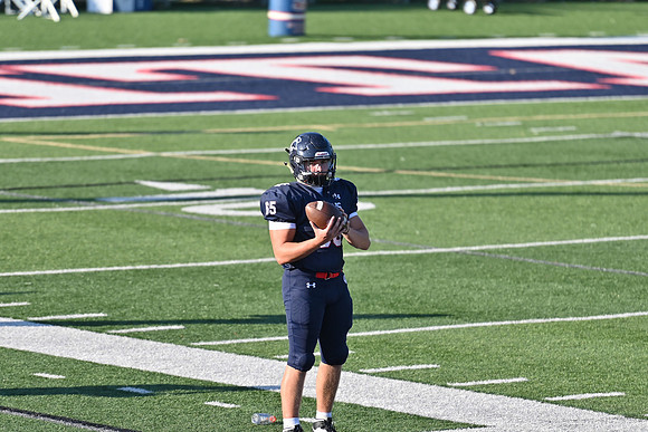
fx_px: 5401
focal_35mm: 300
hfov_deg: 6.9
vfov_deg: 4.6
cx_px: 324
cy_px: 216
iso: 200
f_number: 2.8
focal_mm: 200
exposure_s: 1/2500
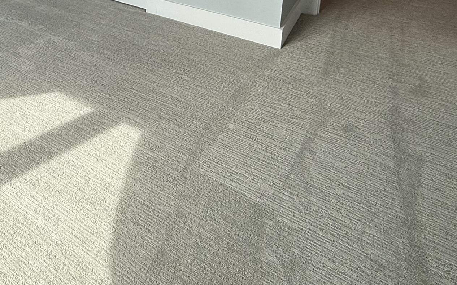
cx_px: 64
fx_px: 448
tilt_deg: -10.2
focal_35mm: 36
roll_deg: -0.7
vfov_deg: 28.7
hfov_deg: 49.4
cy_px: -87
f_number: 2.2
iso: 50
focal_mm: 2.22
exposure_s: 1/120
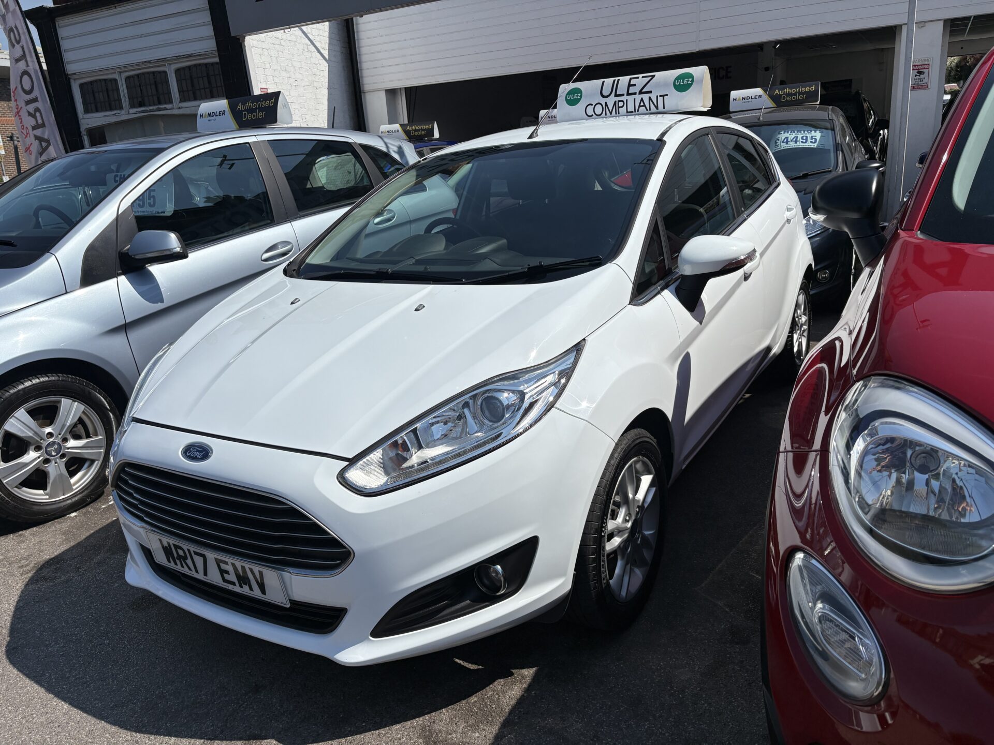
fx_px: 747
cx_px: 497
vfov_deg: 53.1
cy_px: 372
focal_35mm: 26
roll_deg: +4.8
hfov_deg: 67.3
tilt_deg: -16.9
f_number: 1.6
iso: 50
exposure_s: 1/8850
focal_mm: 5.96
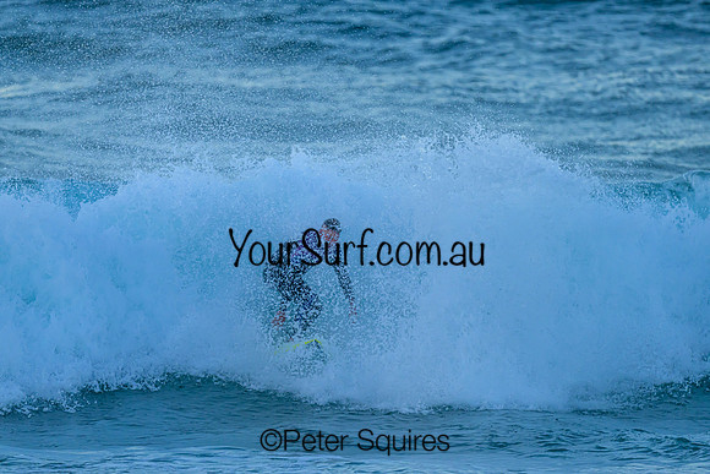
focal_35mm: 830
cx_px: 368
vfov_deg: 1.7
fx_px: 16372
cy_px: 239
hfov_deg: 2.5
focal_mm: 800
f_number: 6.3
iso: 1000
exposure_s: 1/1250
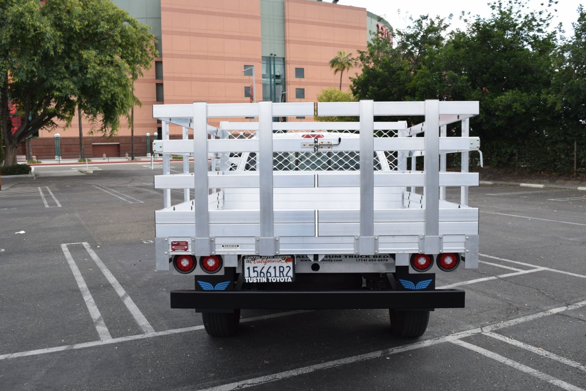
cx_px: 293
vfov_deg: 43.6
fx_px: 488
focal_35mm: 30
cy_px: 196
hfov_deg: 61.9
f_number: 8
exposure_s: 1/250
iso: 200
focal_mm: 20
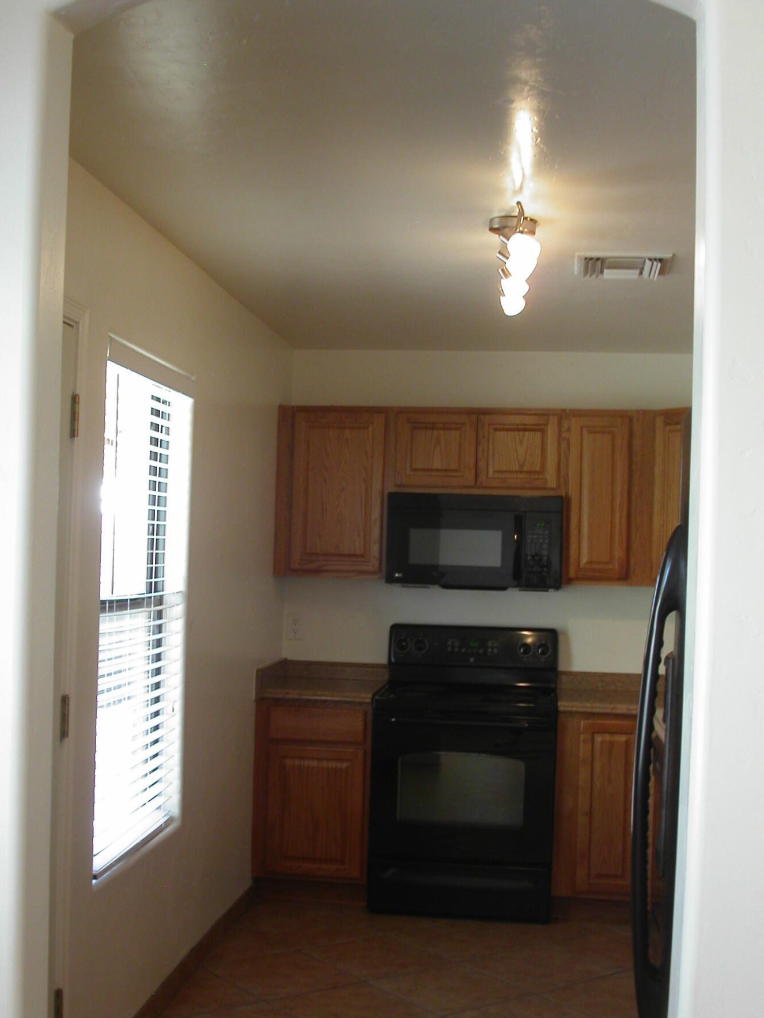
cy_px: 525
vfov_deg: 43.8
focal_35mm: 43
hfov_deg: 33.6
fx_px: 1265
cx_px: 371
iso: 107
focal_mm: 7.8
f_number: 2.8
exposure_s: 1/30
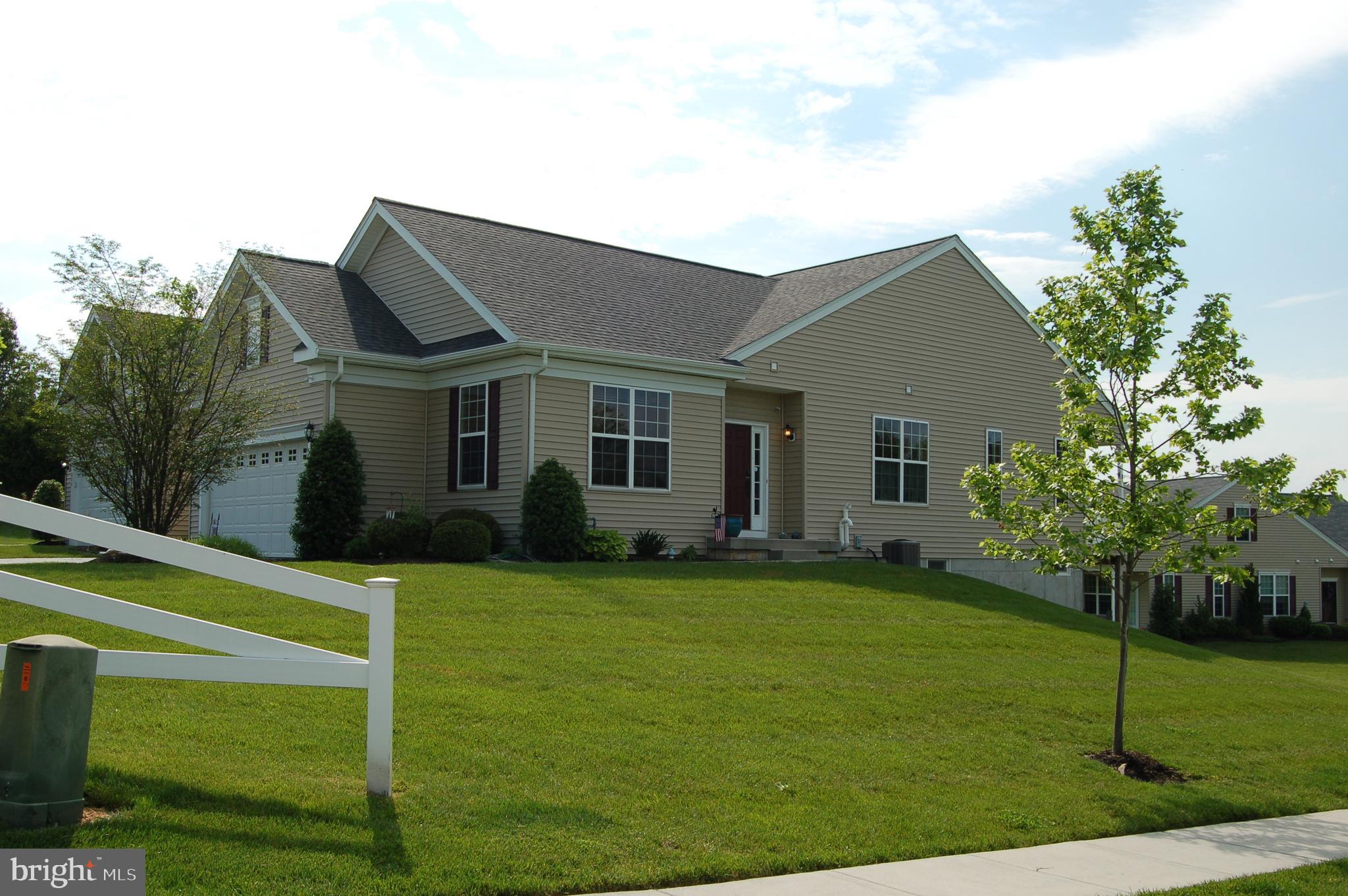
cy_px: 448
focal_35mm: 34
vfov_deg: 38.3
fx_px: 1290
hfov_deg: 55.2
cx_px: 674
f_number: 9
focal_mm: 23
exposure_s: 1/320
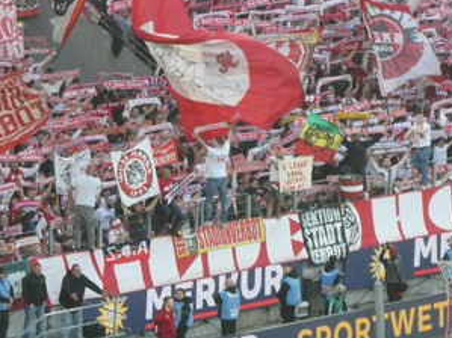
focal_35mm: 343
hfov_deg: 5.8
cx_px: 24
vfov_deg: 4.3
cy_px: -23
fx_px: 4477
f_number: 5.5
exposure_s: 1/125
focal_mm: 28.7
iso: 400
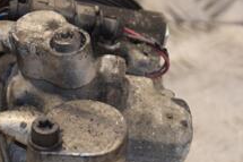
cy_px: 187
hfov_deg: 5.8
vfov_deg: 3.8
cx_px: 40
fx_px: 2404
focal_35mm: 356
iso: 800
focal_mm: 85
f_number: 5.6
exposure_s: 1/125
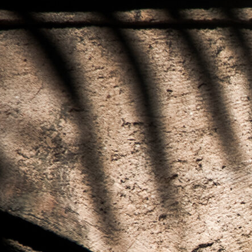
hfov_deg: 2.4
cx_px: 522
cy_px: 358
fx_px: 5881
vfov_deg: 2.5
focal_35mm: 714
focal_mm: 130
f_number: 5.6
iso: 200
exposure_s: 1/1000
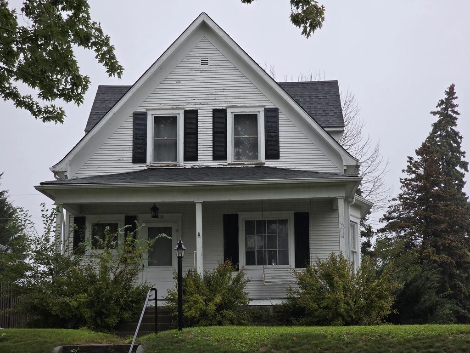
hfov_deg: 28.2
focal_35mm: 69
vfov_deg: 21.3
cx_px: 235
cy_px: 176
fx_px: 937
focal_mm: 7.9
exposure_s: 1/120
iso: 80
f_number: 2.4
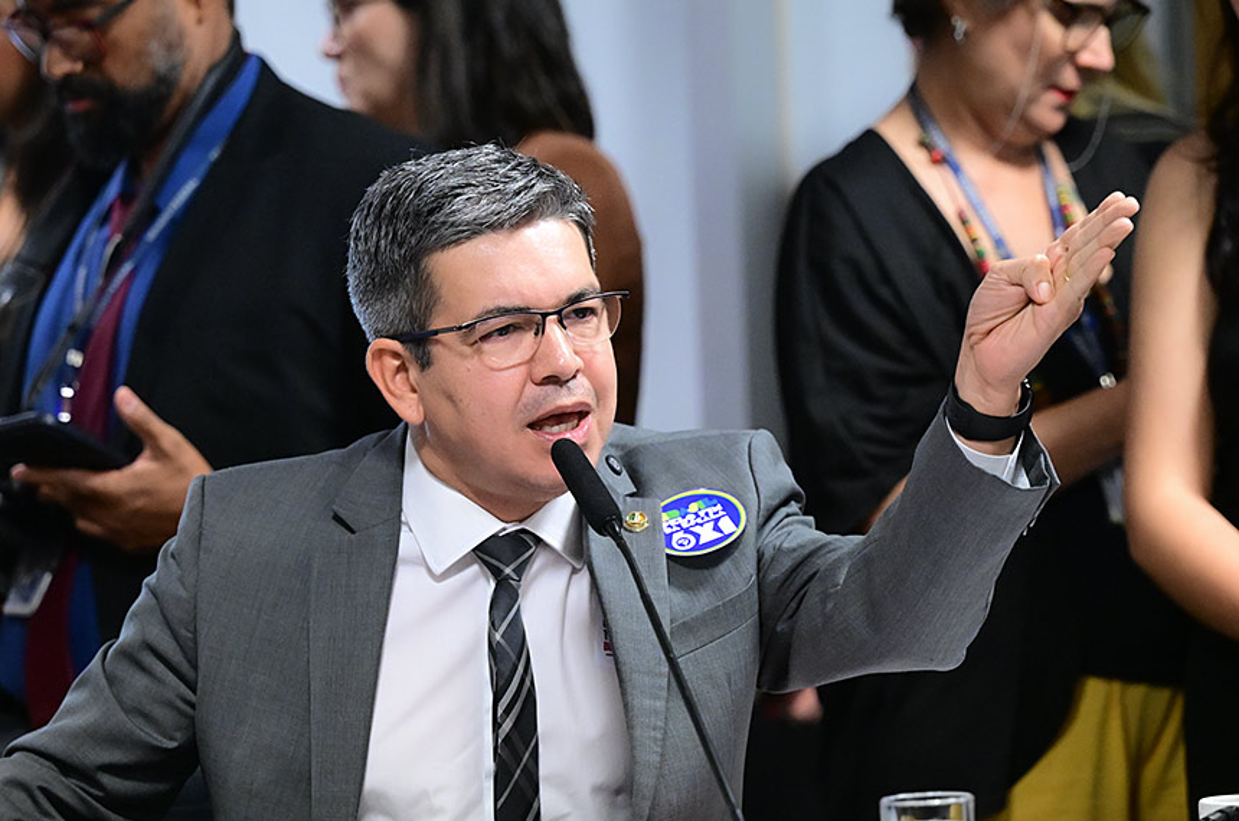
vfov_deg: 5.7
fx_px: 8245
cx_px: 620
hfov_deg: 8.6
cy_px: 410
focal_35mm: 240
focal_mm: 160
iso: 6400
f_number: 3.2
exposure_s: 1/250
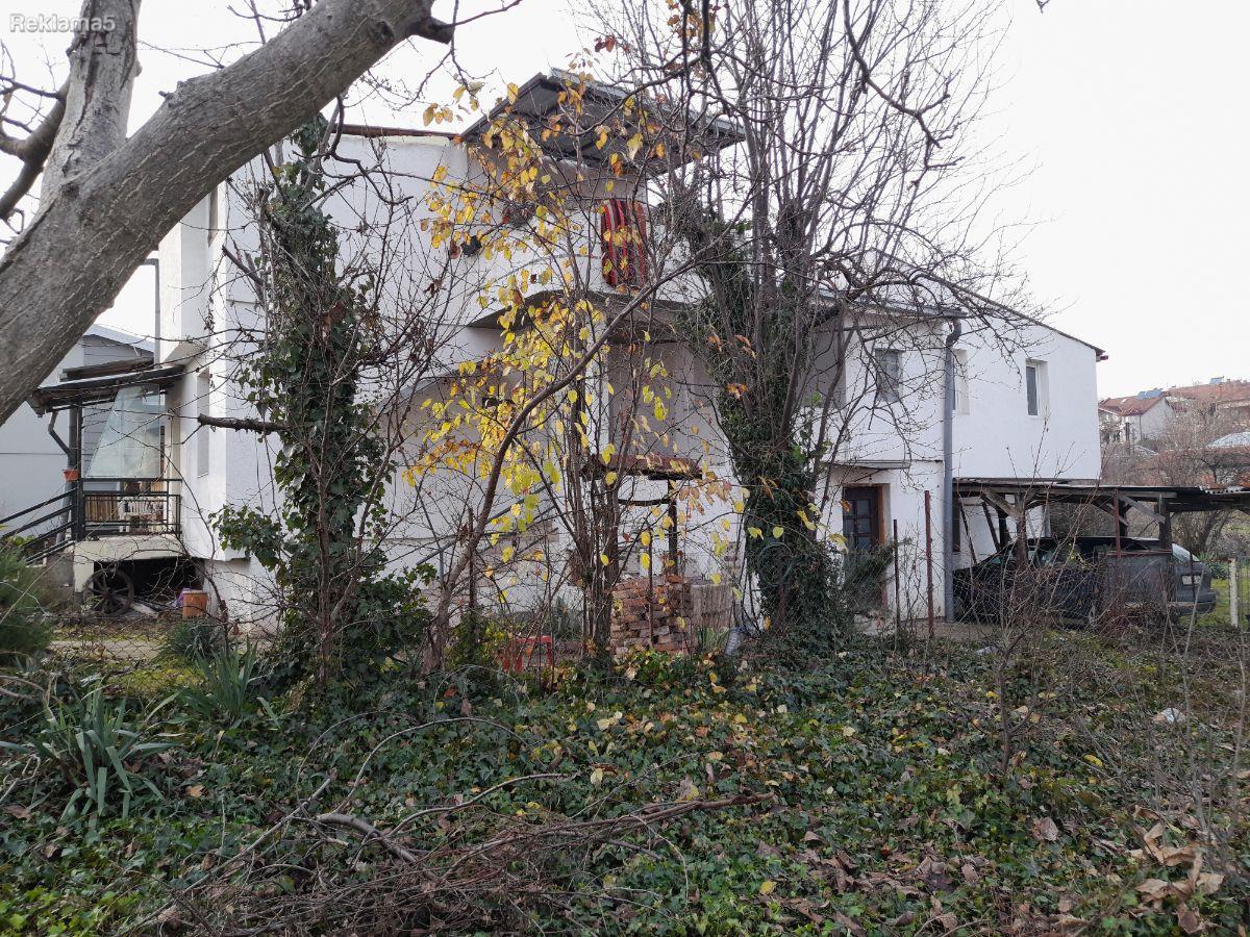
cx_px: 625
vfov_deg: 54.9
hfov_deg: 69.4
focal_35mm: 25
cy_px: 468
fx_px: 903
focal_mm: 4.6
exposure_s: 1/110
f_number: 2
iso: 20
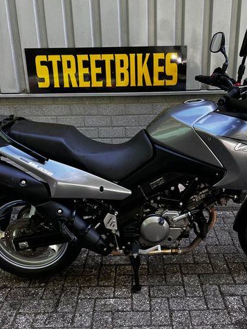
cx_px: 137
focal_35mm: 35
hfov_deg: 40.7
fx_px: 333
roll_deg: +1.0
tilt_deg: -19.7
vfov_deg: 52.6
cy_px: 163
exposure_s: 1/122
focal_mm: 5.1
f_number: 1.6
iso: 64
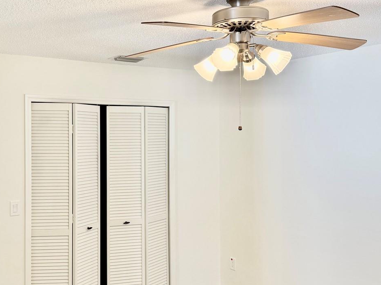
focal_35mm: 41
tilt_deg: -0.3
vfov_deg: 35.1
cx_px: 131
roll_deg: +0.2
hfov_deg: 45.2
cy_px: 135
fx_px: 451
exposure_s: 1/229
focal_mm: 6.76
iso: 160
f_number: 1.78
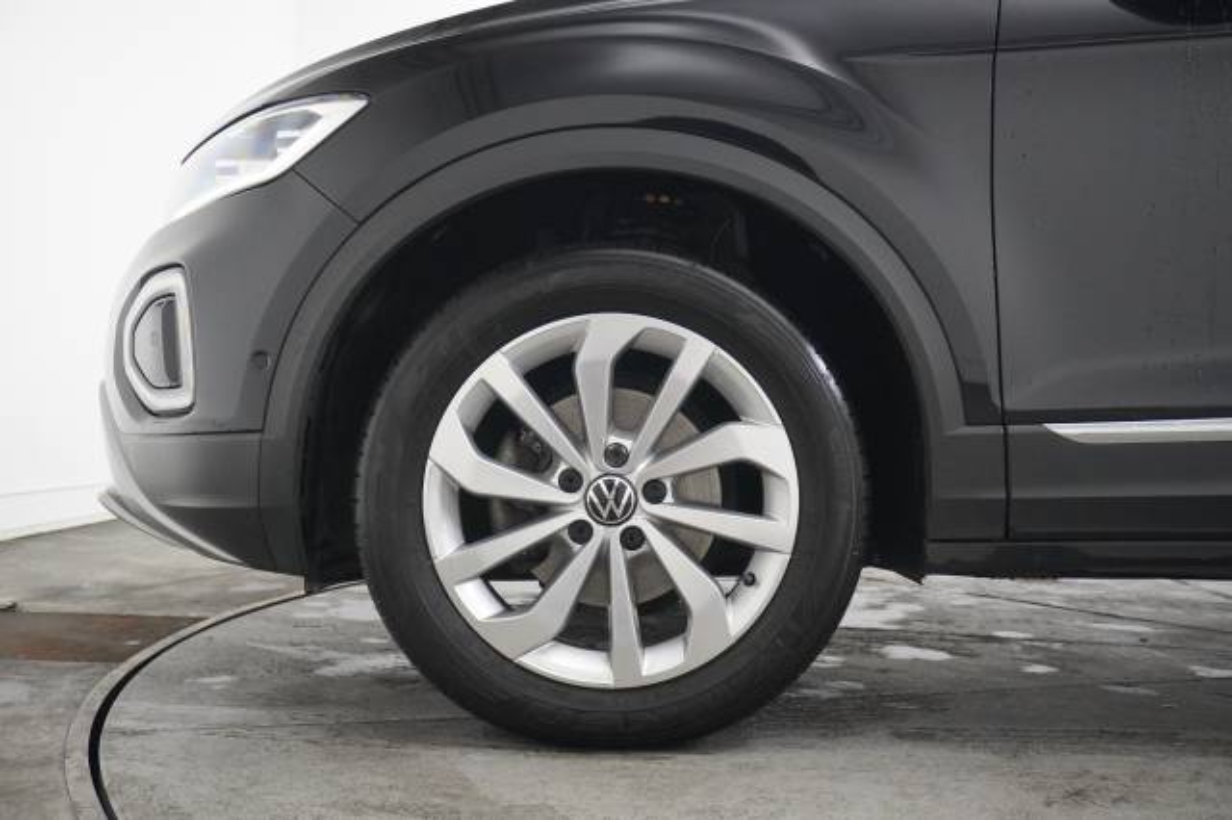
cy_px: 410
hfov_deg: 47.9
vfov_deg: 33.0
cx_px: 616
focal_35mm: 40
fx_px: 1385
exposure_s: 1/200
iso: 5000
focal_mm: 27
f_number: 4.5
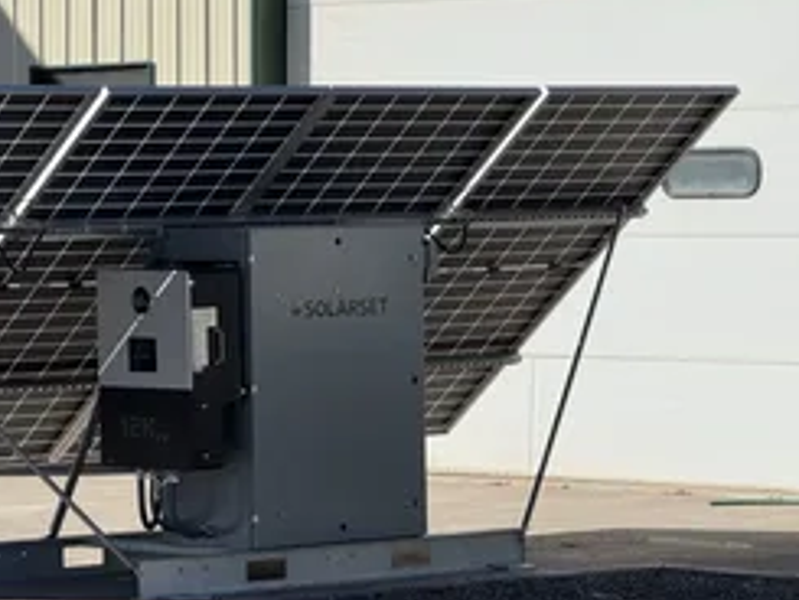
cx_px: 170
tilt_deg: -1.4
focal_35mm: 196
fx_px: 4526
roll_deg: -0.3
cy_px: 339
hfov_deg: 10.1
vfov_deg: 7.6
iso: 50
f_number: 2.8
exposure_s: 1/1969
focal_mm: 15.66
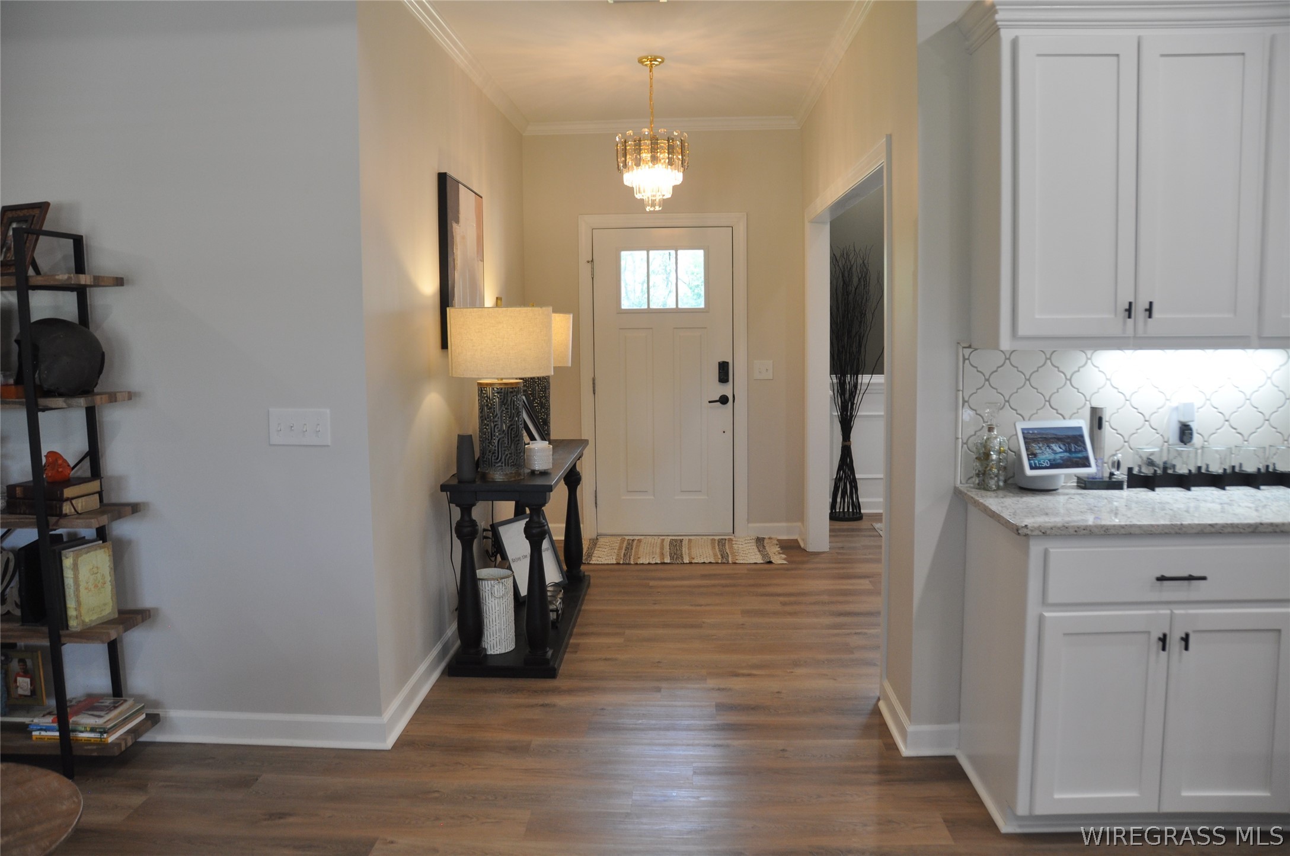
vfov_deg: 47.8
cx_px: 645
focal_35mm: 27
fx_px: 966
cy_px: 428
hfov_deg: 67.4
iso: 400
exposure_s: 1/60
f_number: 4
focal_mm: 18
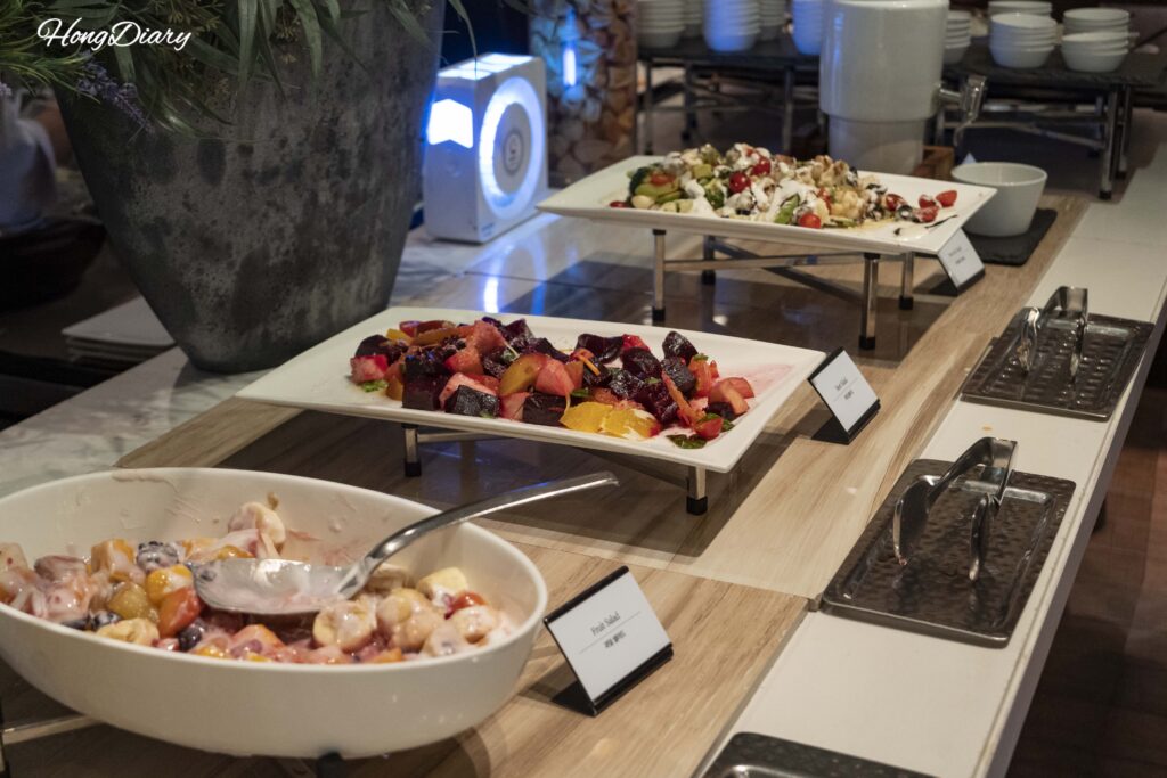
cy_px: 389
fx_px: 1621
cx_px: 584
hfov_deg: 39.6
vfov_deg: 27.0
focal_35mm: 50
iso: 5000
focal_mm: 50
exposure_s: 1/160
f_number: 5.6
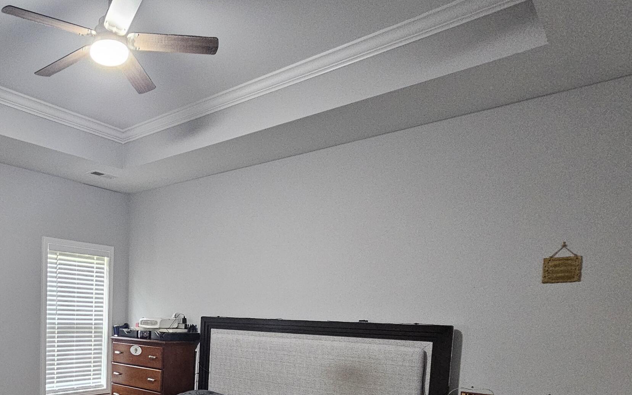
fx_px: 431
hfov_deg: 66.0
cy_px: 350
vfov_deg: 45.0
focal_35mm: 25
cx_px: 126
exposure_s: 1/30
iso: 400
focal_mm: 2.2
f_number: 2.2
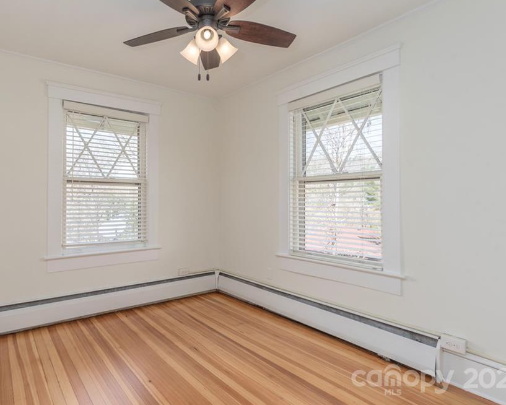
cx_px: 208
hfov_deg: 79.6
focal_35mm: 20
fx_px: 300
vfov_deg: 68.1
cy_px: 195
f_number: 7.1
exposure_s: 1/200
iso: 320
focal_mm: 17
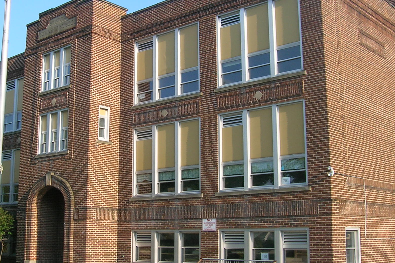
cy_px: 119
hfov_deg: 37.9
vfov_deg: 26.0
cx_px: 140
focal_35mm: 52
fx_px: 570
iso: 50
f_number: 4.9
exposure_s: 1/183
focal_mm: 5.7
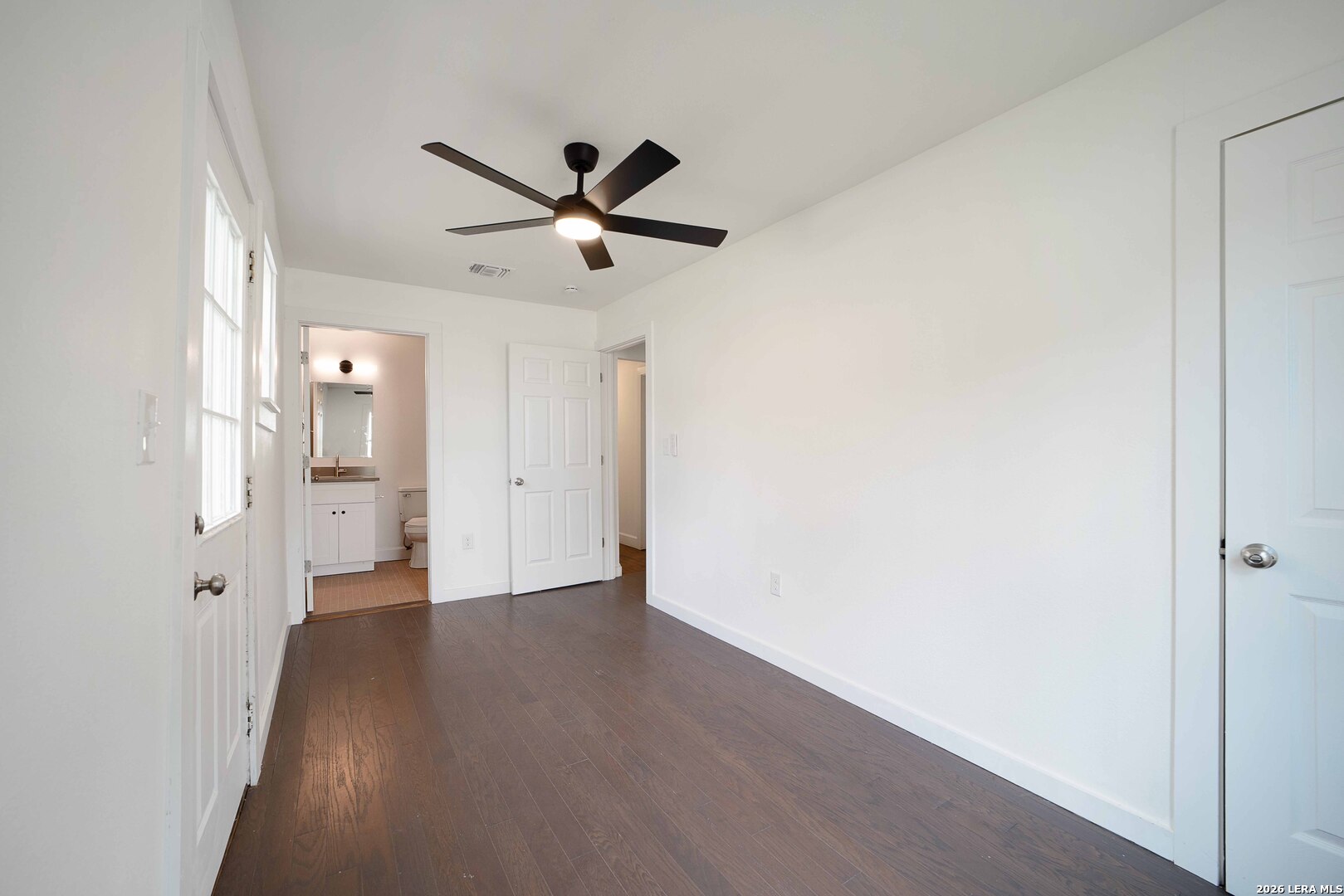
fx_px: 523
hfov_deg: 104.2
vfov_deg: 81.2
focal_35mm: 14
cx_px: 672
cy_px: 448
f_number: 8
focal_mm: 14
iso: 200
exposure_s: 1/60
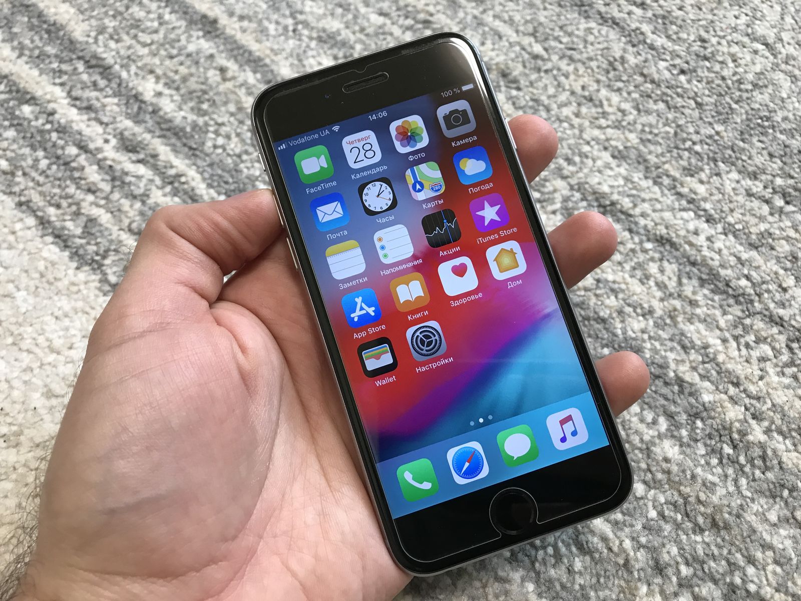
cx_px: 400
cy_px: 300
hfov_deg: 63.4
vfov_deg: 49.7
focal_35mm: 28
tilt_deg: -60.2
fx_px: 648
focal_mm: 3.99
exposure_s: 1/33
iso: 32
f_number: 1.8
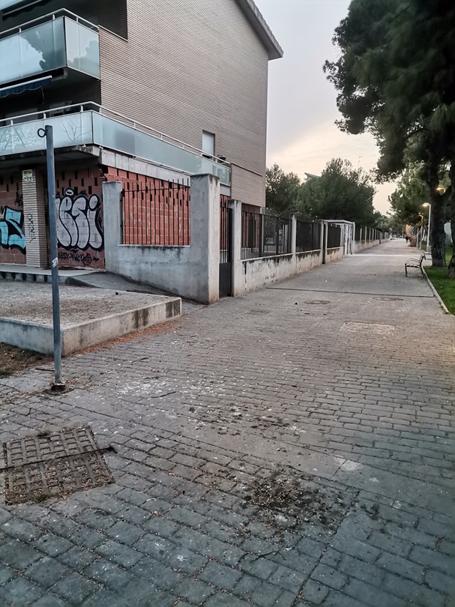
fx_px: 456
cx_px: 228
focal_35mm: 26
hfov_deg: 53.0
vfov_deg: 67.3
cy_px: 304
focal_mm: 4.75
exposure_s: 1/100
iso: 200
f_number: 1.8
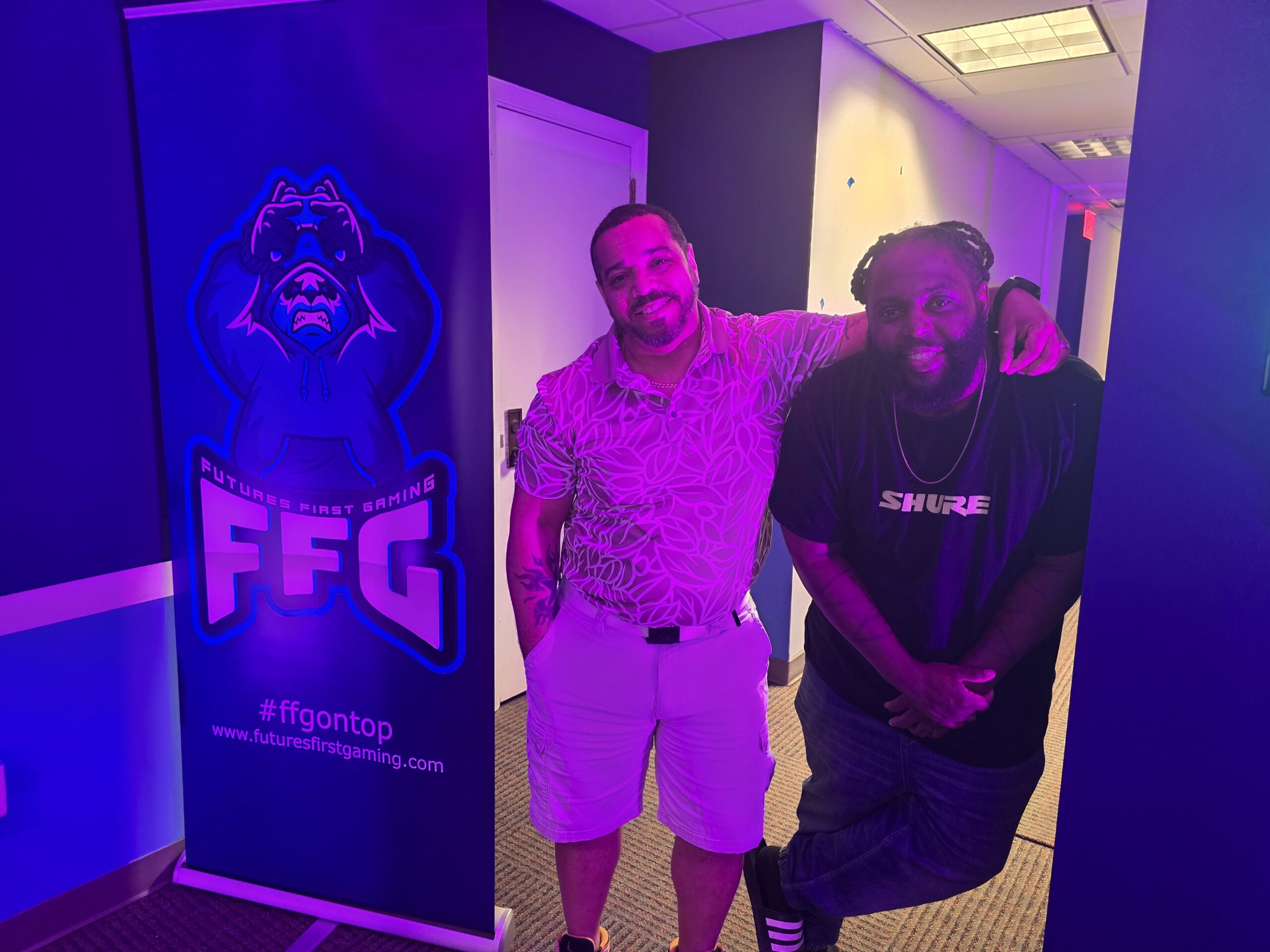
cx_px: 635
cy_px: 476
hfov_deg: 73.9
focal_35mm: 23
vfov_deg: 58.9
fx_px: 844
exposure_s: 1/30
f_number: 1.7
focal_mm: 6.3
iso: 500
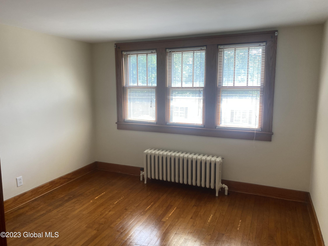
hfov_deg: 67.3
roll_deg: -0.4
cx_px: 164
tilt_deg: -6.7
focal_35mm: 26
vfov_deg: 53.1
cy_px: 123
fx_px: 246
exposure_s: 1/120
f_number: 1.8
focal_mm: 4.25
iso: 50
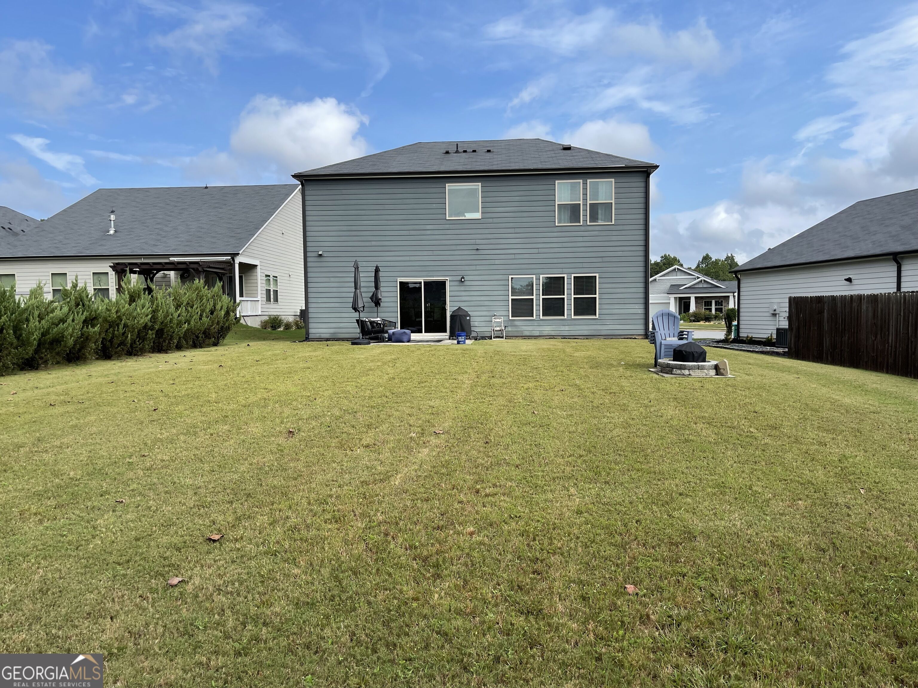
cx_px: 459
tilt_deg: -3.8
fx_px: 663
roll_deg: +0.4
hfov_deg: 69.4
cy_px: 344
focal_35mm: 25
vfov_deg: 54.9
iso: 32
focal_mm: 5.1
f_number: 1.6
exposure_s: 1/2203
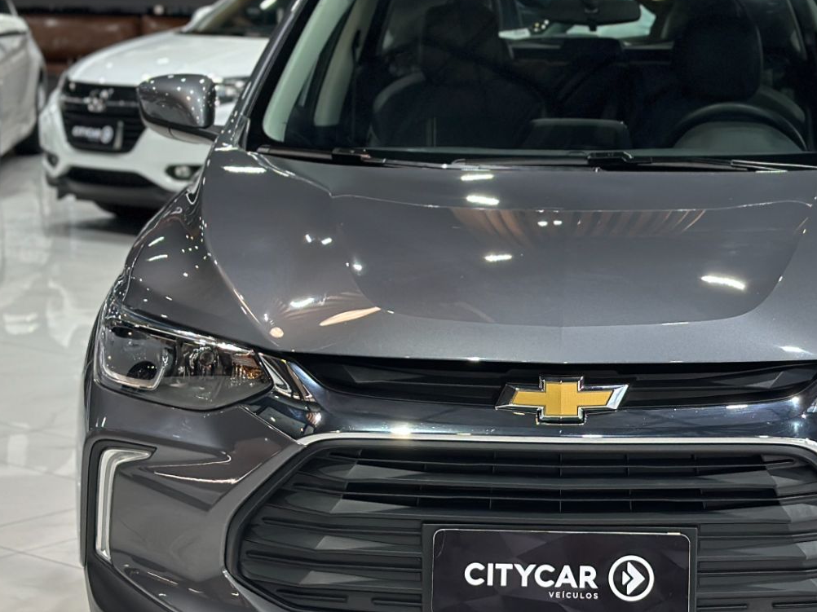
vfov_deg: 16.1
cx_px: 577
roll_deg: -0.6
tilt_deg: -9.8
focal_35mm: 92
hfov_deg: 21.2
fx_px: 2171
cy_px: 314
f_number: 1.78
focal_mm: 6.86
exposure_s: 1/120
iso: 200
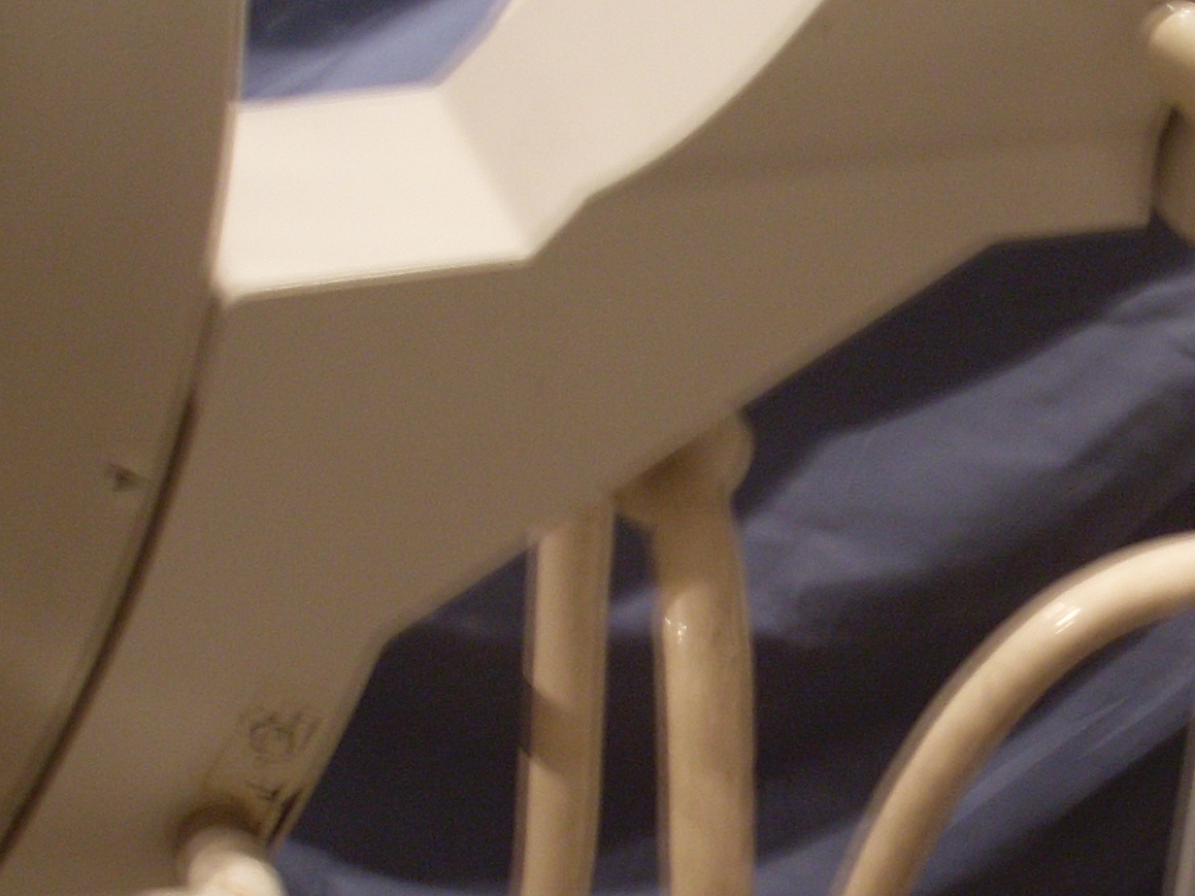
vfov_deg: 13.8
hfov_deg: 18.0
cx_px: 1136
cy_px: 618
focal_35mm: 107
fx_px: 3693
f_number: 3
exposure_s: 1
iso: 80
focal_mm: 6.3
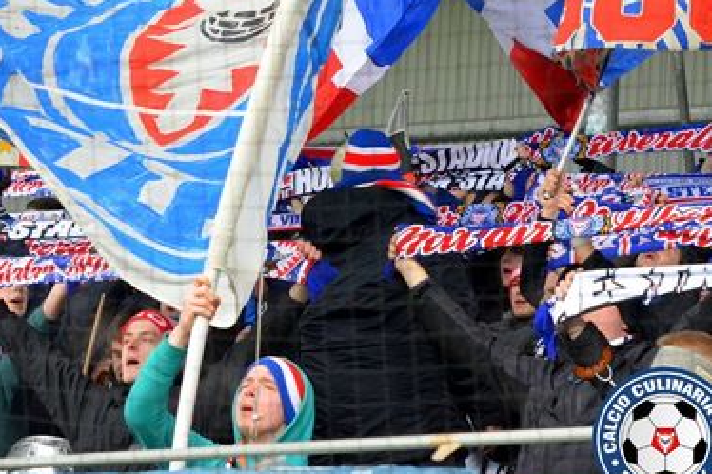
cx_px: 249
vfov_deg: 8.6
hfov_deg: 12.8
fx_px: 3163
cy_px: 188
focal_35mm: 160
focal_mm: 70
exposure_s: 1/1250
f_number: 4.5
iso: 5000
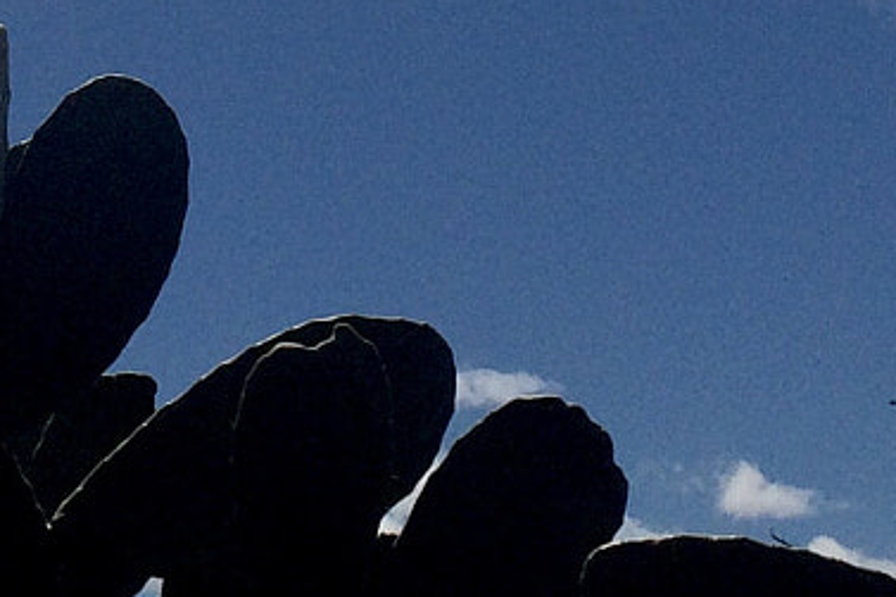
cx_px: 190
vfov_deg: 9.9
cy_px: -616
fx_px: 3184
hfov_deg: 15.9
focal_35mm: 128
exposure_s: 1/13699
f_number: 2.2
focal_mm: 4.15
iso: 40
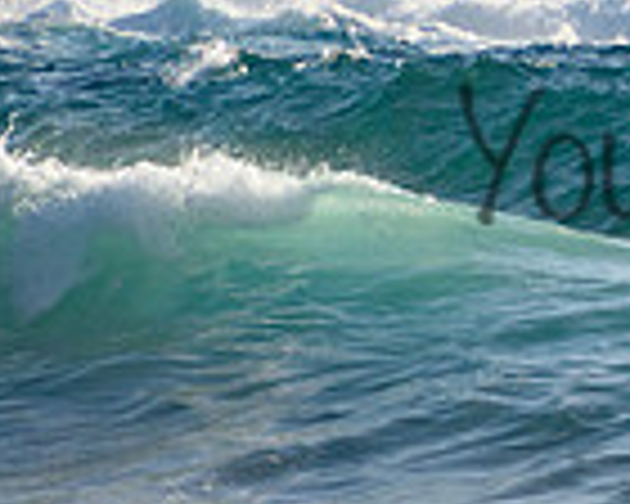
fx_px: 42288
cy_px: 115
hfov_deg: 0.9
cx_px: 922
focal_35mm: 2268
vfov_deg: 0.7
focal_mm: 390
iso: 280
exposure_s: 1/2000
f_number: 5.6
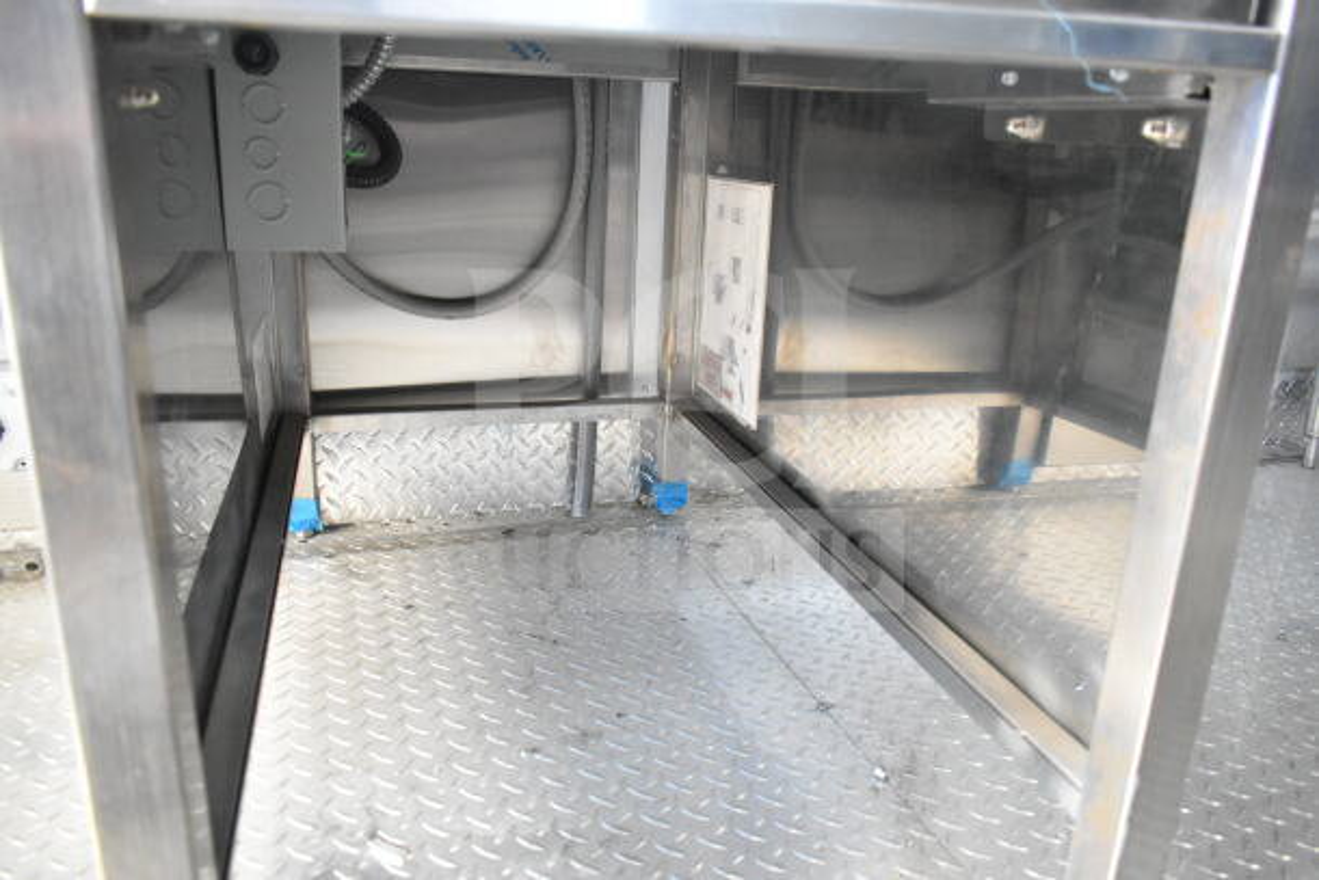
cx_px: 660
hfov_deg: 67.4
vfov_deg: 48.0
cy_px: 440
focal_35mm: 27
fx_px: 989
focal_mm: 18
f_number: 3.5
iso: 4500
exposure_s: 1/30
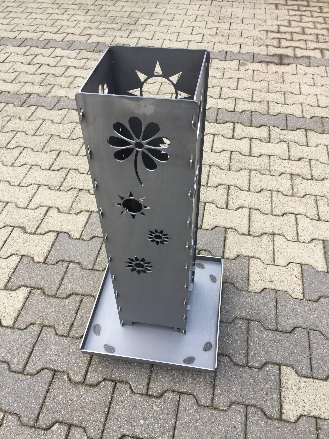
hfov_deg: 48.2
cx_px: 164
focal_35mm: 29
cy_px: 220
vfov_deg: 61.7
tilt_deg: -45.8
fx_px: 367
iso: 32
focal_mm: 4.15
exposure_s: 1/246
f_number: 2.2
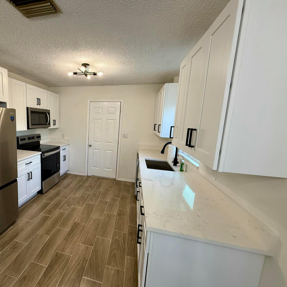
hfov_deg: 80.6
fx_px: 159
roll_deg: -1.7
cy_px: 145
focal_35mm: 17
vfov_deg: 84.0
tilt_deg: -7.2
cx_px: 91
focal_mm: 2.22
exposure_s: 1/120
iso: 200
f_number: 2.2
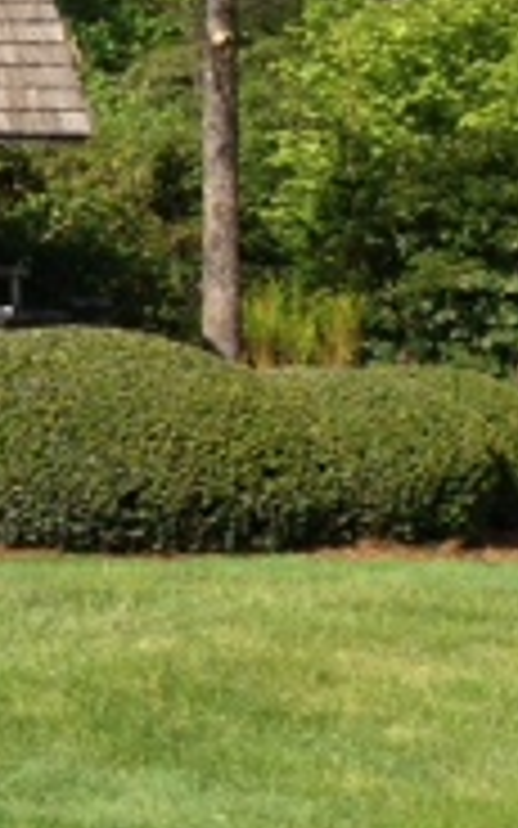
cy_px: 158
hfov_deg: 9.5
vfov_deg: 17.0
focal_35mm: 122
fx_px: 2756
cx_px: -734
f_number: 2.4
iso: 50
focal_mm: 4.13
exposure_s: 1/985
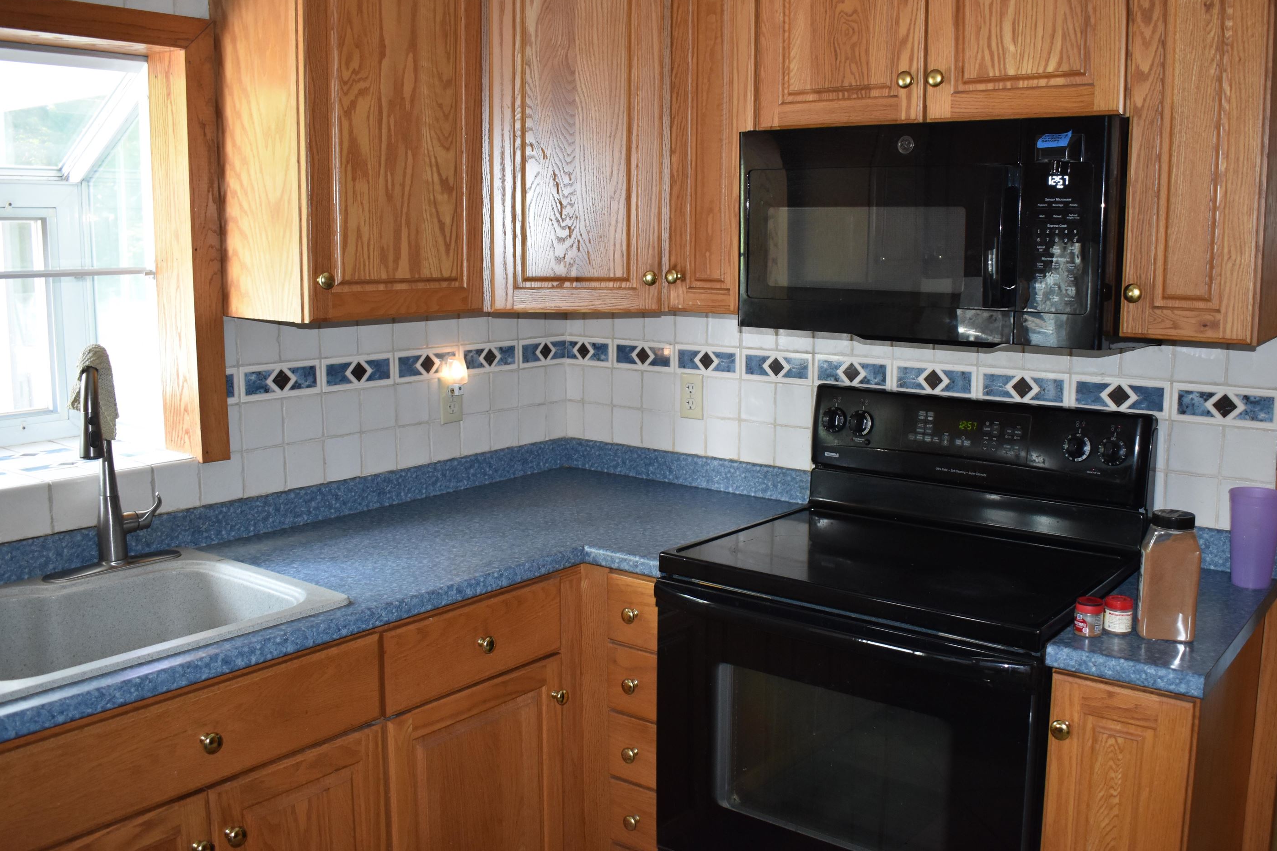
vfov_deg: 39.9
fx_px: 1170
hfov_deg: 57.1
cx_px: 694
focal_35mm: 33
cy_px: 390
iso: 1000
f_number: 3.5
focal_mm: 20
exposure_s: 1/60
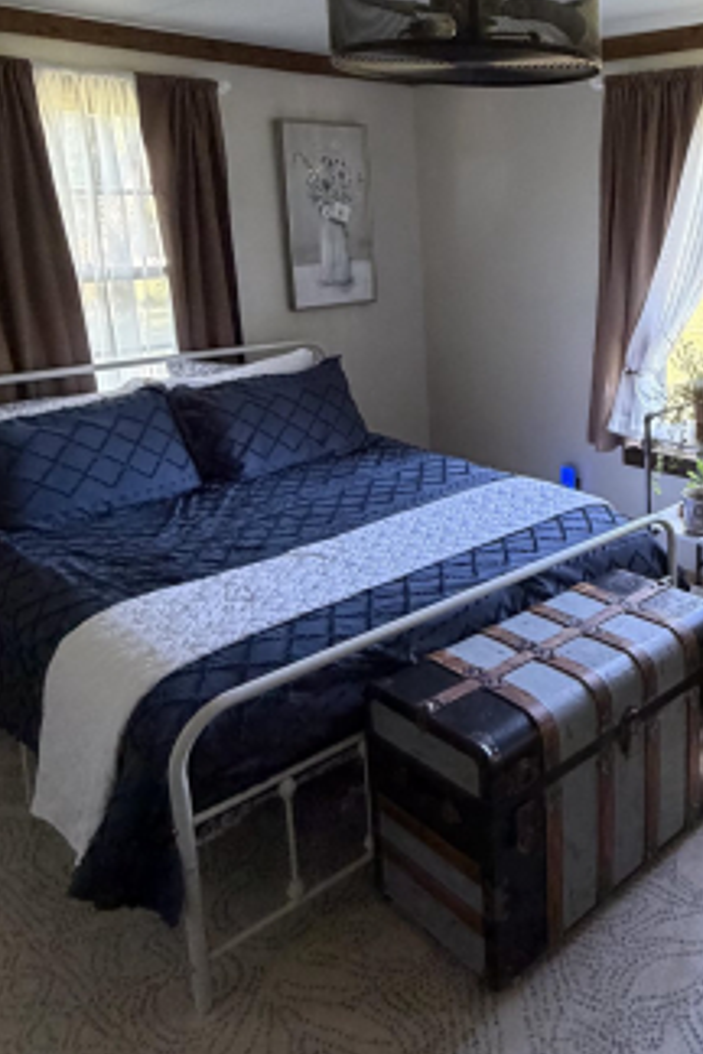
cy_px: 359
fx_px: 879
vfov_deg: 60.6
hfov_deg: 39.5
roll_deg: +0.2
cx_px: 667
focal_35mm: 30
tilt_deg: -8.8
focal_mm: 2.22
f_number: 2.2
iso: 400
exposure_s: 1/60
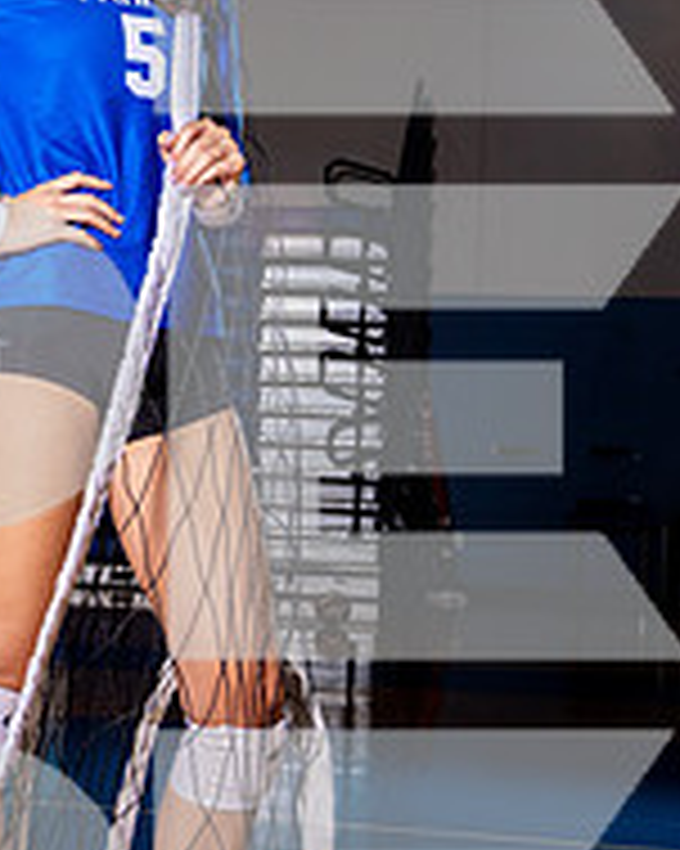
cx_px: -459
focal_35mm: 95
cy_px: 425
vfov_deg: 20.2
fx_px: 2392
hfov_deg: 14.6
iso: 400
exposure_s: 1/250
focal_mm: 33
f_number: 8
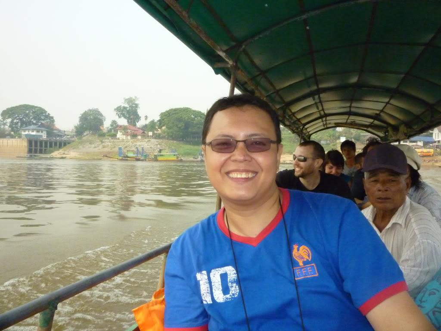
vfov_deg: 48.2
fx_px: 369
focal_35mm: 29
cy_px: 166
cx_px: 220
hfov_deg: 61.7
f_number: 7.1
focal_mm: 5.2
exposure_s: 1/800
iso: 800
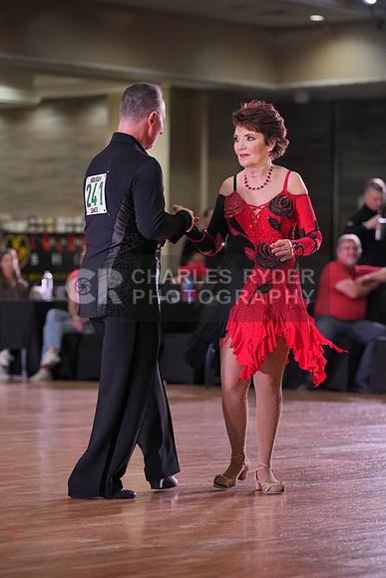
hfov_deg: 10.1
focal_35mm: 136
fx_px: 2186
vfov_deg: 15.1
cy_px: 289
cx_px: 193
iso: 1600
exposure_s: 1/500
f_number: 4
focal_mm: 136
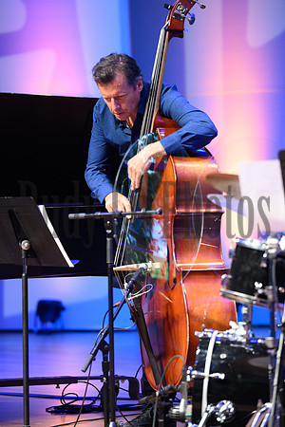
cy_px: 214
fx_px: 2375
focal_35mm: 200
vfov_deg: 10.3
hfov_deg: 6.9
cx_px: 142
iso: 1600
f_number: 4
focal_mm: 200
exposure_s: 1/125
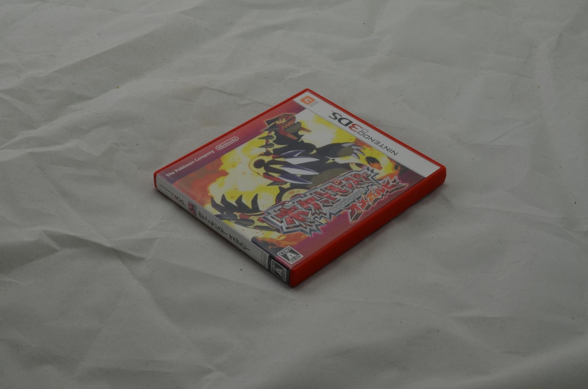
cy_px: 194
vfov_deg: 22.5
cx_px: 294
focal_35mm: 60
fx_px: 978
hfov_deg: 33.5
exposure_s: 1/4
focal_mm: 40
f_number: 20
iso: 100
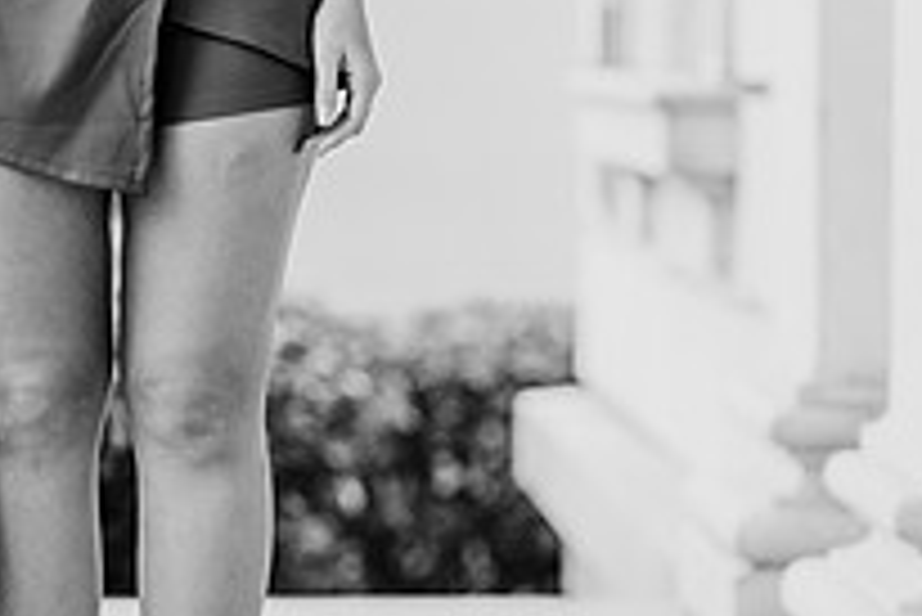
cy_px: 446
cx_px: 128
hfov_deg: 8.1
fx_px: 6510
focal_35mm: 254
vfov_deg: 5.4
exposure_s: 1/320
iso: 200
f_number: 2.2
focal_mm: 85
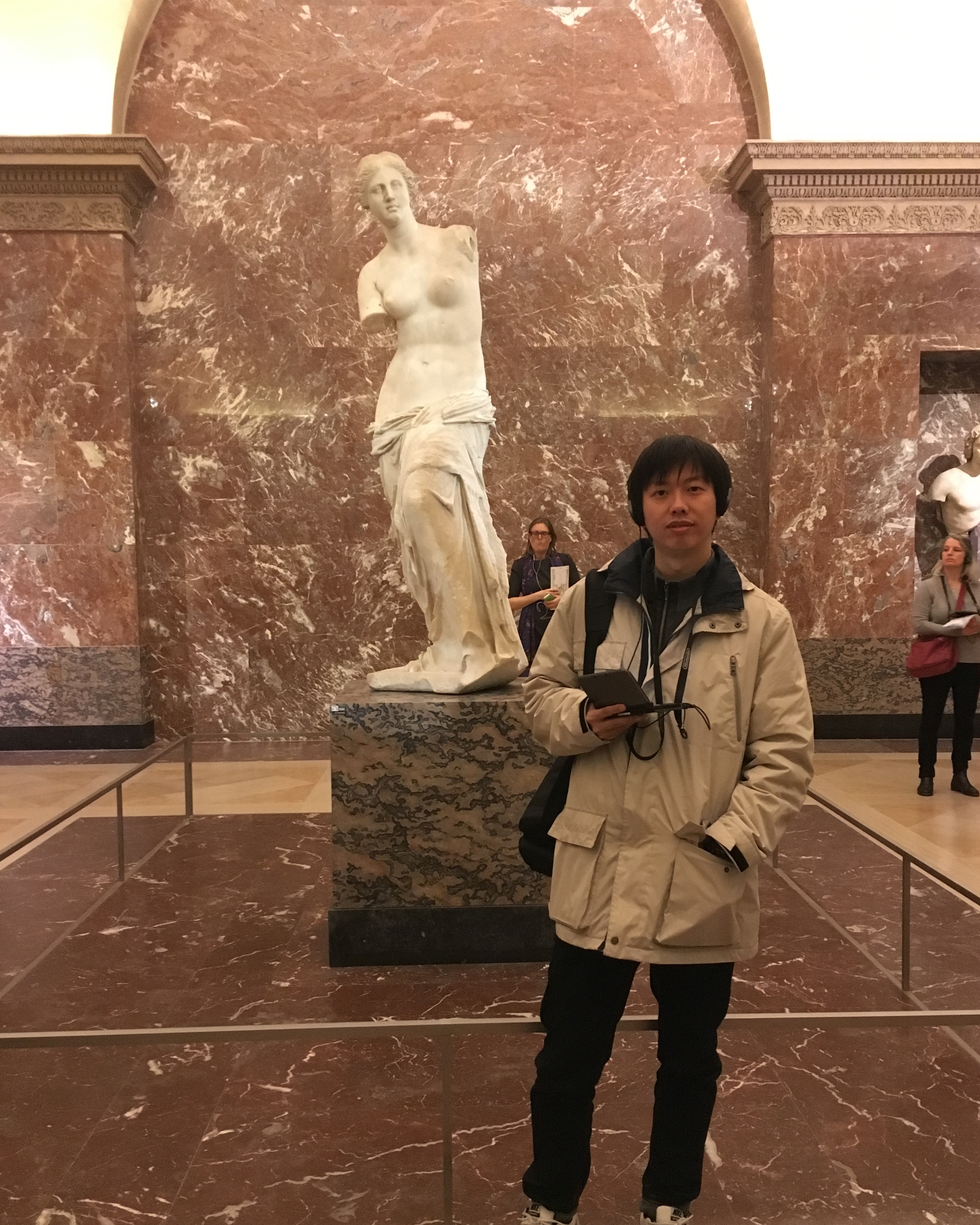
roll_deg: +1.0
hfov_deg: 47.1
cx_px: 492
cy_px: 668
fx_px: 1124
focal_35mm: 31
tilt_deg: -5.2
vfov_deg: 57.1
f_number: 2.2
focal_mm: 4.15
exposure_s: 1/17
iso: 320
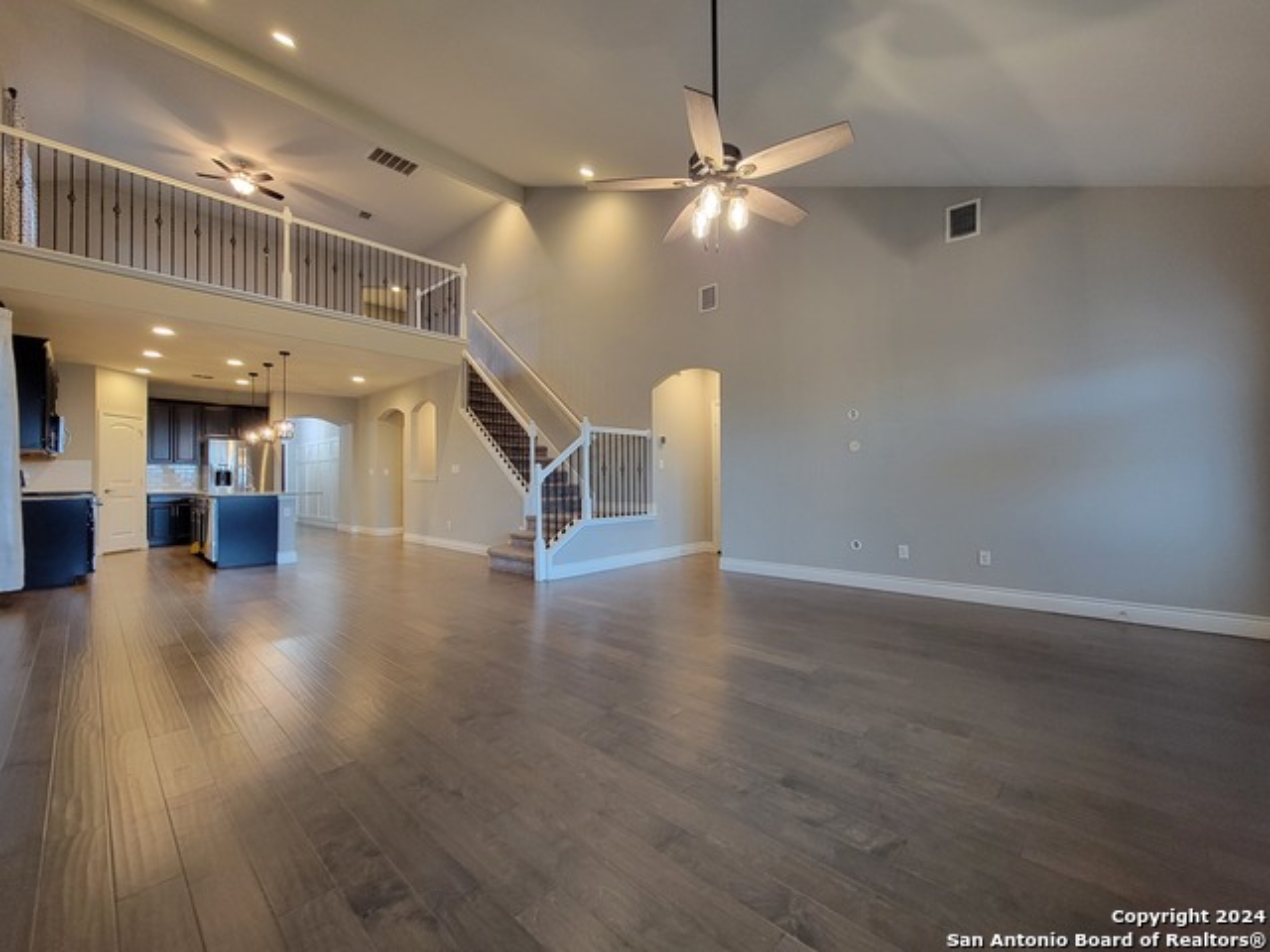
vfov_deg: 89.9
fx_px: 477
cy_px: 476
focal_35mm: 13
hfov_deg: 106.2
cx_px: 635
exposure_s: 1/30
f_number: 2.2
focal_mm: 2.2
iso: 500
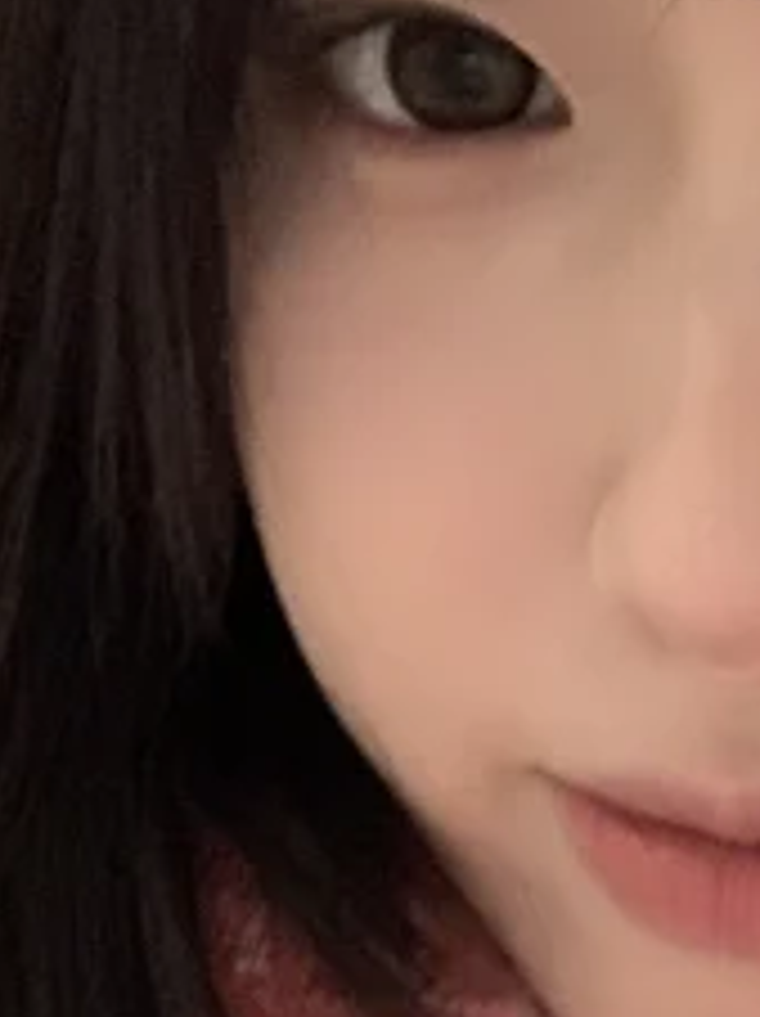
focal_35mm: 102
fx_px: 2992
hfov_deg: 13.9
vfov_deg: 19.2
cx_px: 976
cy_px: 702
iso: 640
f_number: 2.2
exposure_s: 1/15
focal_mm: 2.87
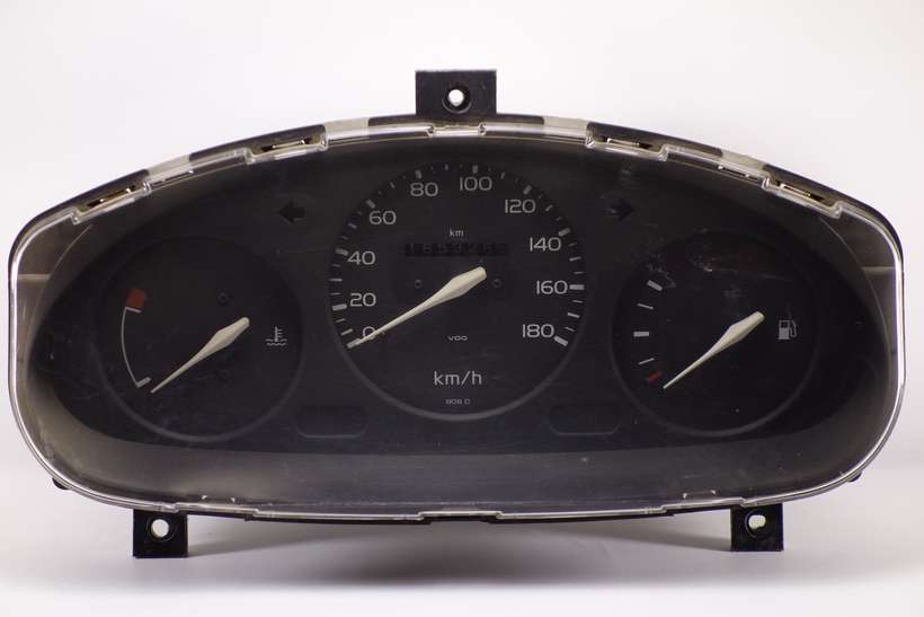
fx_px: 2541
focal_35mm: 99
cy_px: 308
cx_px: 462
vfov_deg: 13.8
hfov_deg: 20.6
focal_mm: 36.84
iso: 800
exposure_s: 1/100
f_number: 4.9
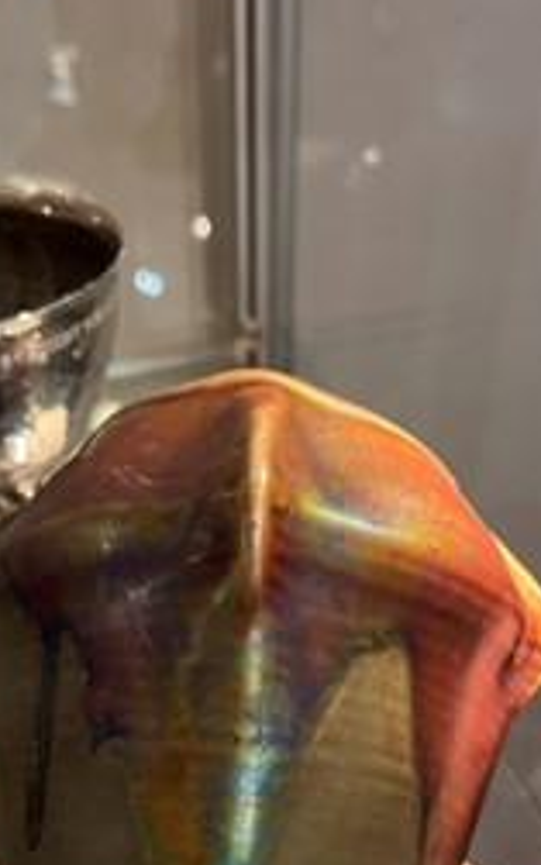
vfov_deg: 43.7
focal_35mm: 44
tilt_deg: -45.3
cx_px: 200
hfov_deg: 29.1
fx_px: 1037
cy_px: 658
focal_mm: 5.1
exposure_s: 1/100
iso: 125
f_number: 1.6
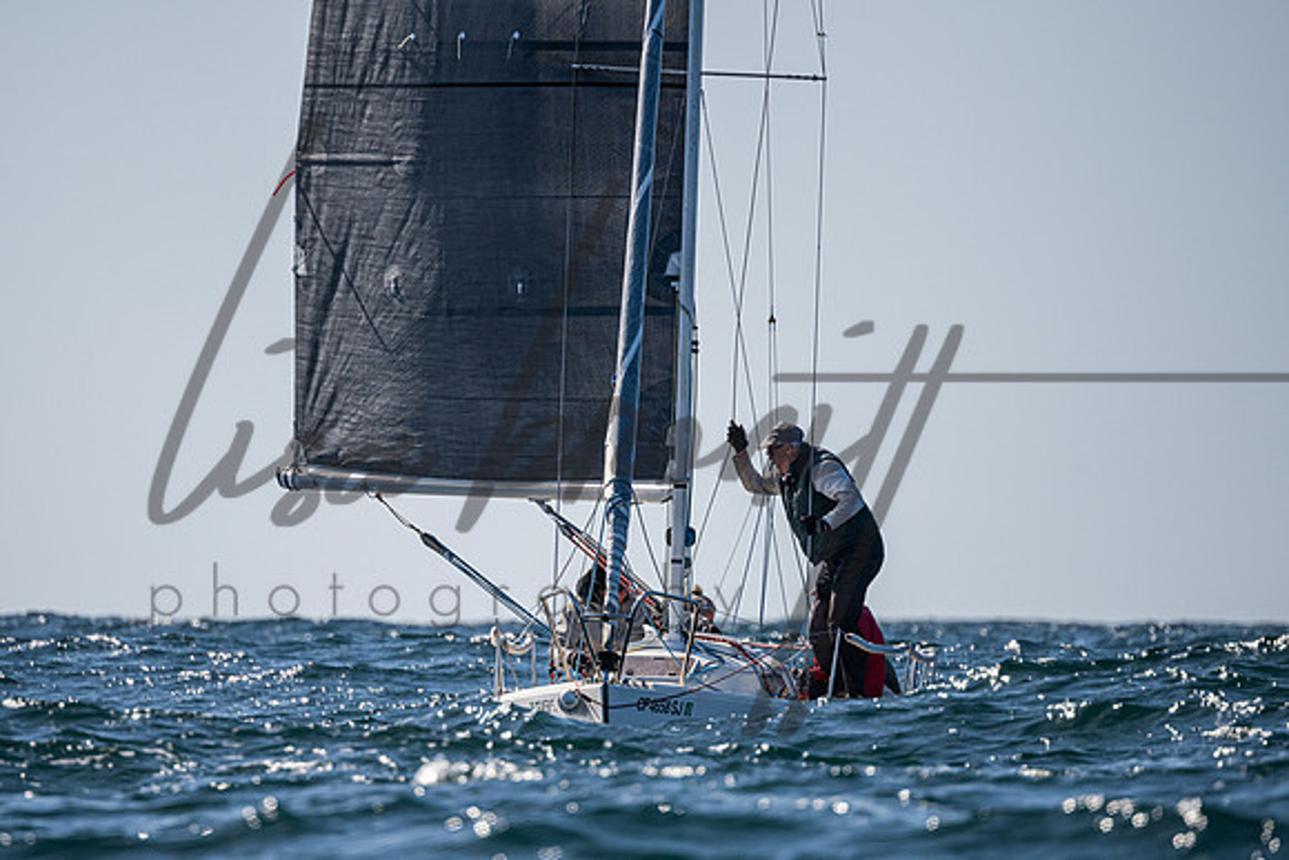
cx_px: 523
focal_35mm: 536
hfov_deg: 3.8
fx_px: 19185
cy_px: 517
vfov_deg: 2.6
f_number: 5.6
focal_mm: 400
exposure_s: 1/6400
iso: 400
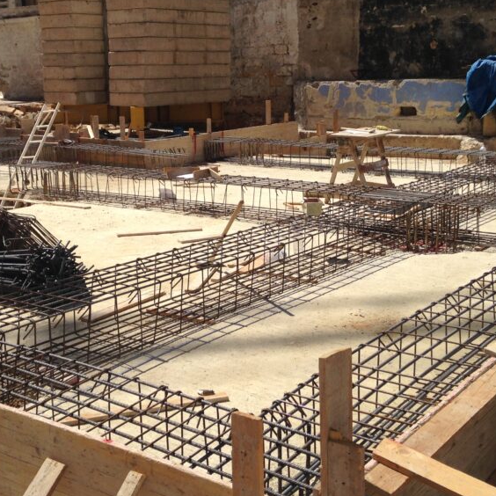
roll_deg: -0.7
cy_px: 189
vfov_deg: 32.1
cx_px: 227
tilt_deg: -7.0
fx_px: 859
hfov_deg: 32.2
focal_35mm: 53
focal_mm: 4.12
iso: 50
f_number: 2.4
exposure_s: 1/2463
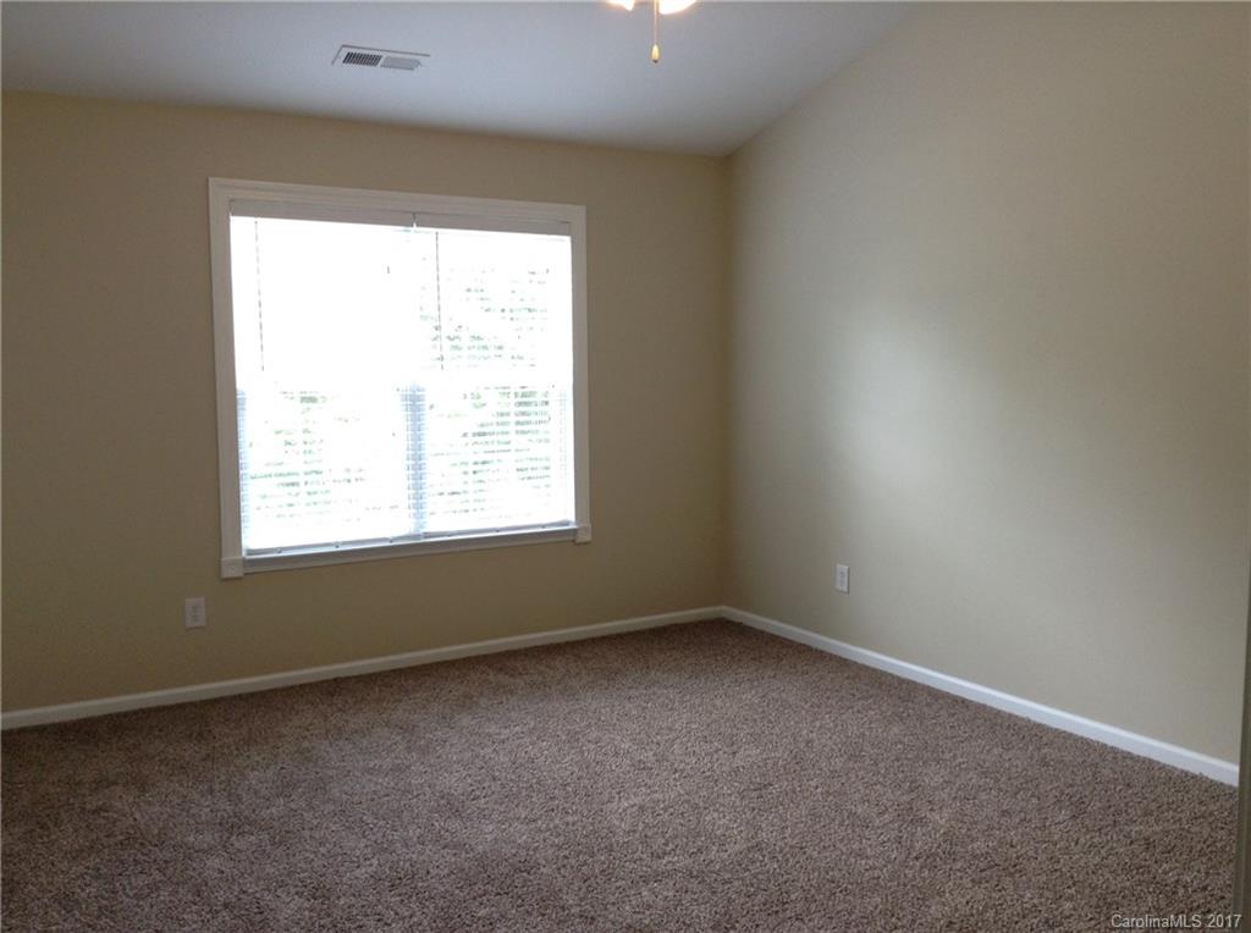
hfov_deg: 55.4
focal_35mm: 33
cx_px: 626
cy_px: 466
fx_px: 1190
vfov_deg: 42.8
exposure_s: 1/25
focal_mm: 3.3
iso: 50
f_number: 2.4
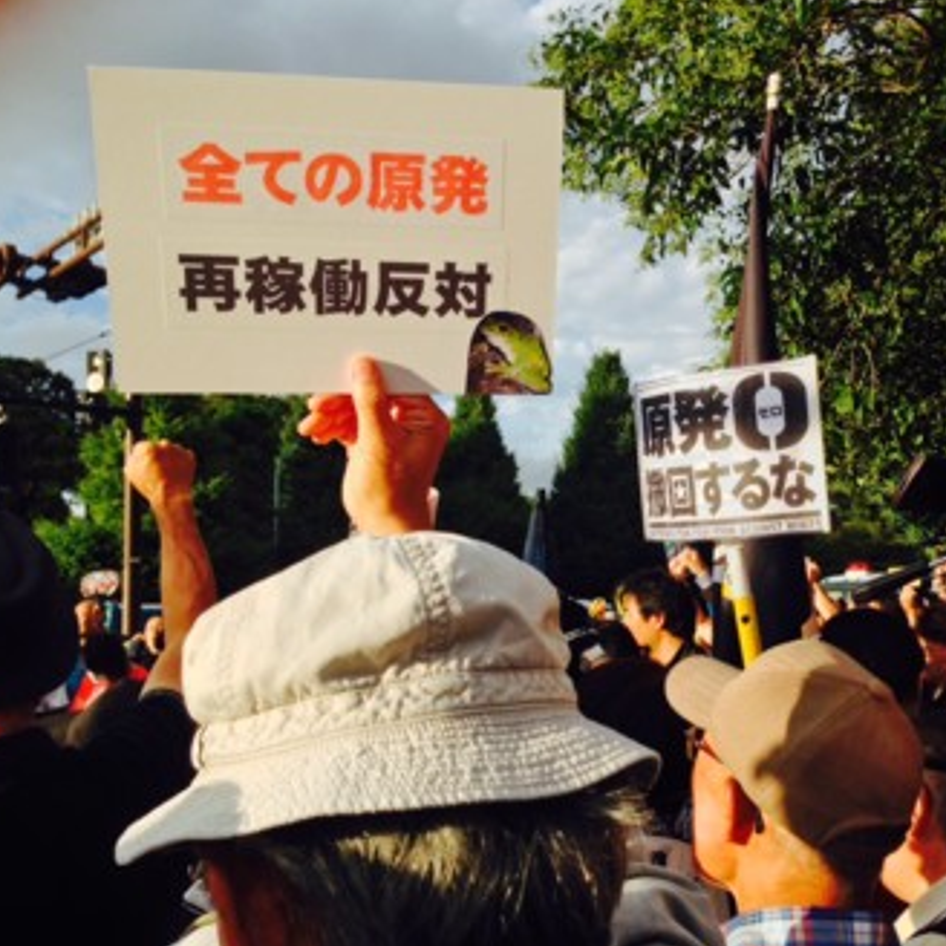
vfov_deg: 41.9
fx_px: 1237
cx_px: 609
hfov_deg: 41.5
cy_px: 464
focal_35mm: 40
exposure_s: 1/834
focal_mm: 4.12
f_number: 2.4
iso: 50
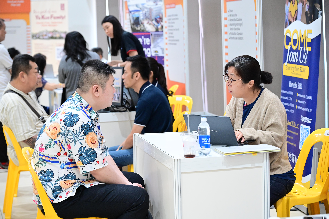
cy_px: 110
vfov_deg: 17.0
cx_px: 164
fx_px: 731
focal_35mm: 80
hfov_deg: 25.4
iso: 5000
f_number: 4.5
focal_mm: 80
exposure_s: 1/160
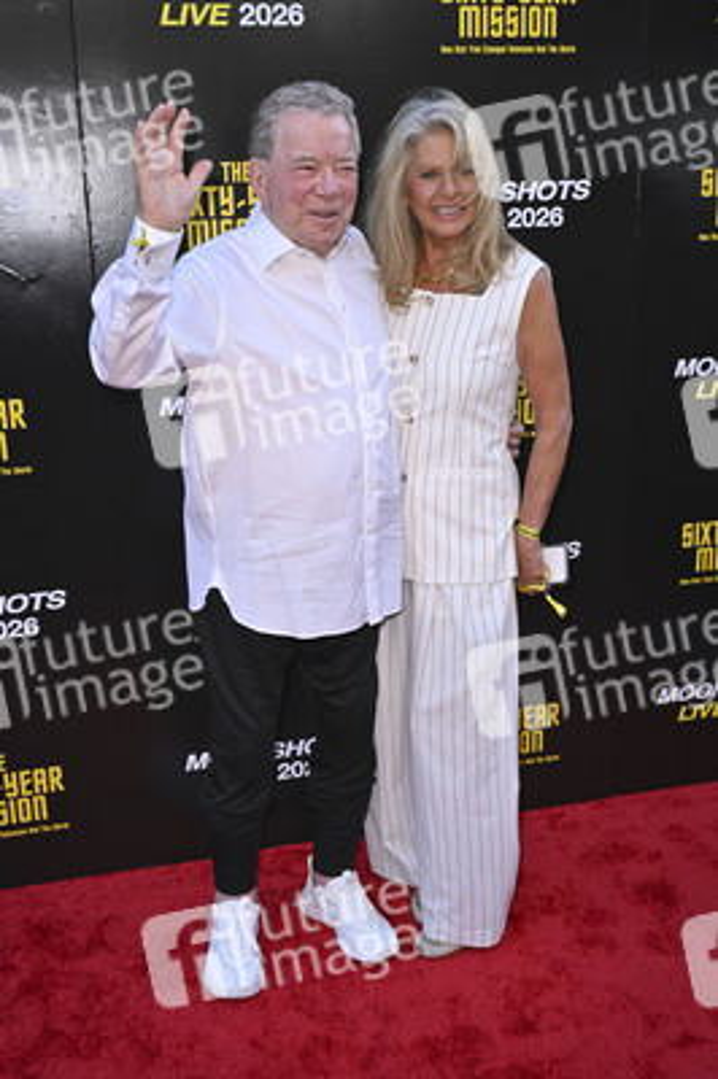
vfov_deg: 54.5
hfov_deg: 37.8
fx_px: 1049
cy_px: 540
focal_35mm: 35
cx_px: 359
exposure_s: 1/250
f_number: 6.3
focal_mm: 35
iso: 1000
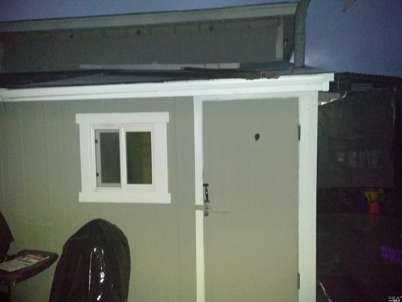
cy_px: 151
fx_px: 232
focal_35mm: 20
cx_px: 201
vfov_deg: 65.9
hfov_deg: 81.8
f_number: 2.2
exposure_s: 1/10
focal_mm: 3.46
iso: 2416
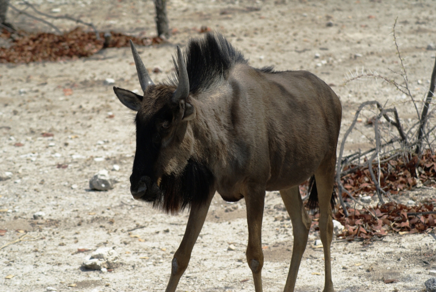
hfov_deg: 11.4
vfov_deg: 7.7
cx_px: 218
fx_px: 2183
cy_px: 146
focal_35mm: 180
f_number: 6.3
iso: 100
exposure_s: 1/500
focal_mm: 120
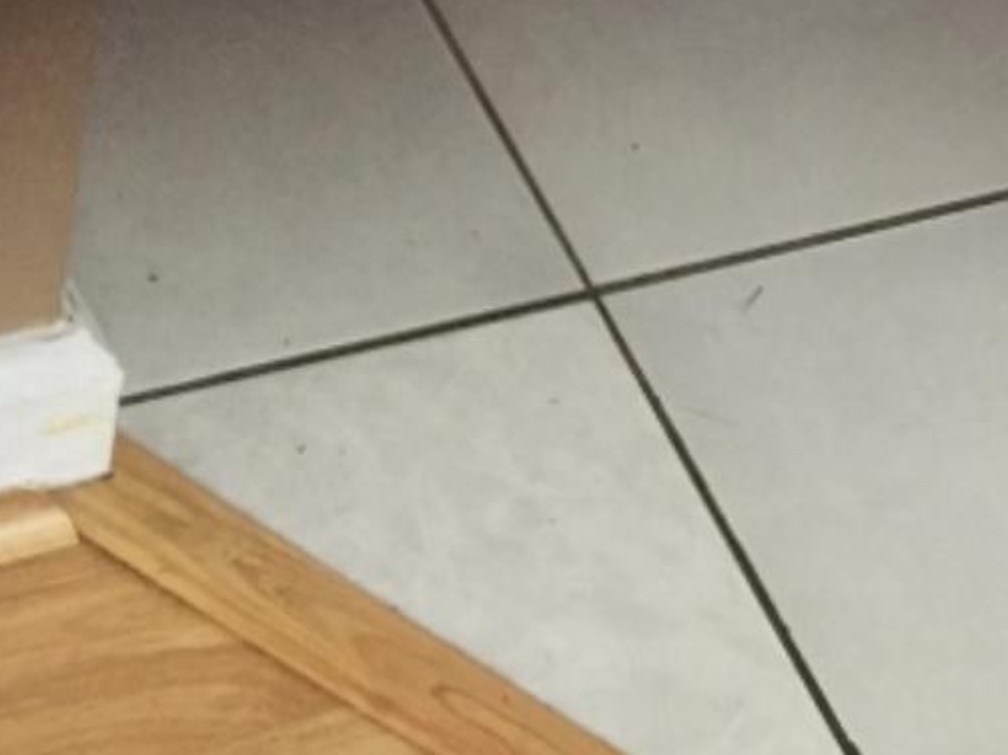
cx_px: 1172
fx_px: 2416
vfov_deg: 16.9
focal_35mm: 83
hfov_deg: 22.0
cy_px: 943
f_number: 2.2
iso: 250
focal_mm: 4.15
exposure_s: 1/30
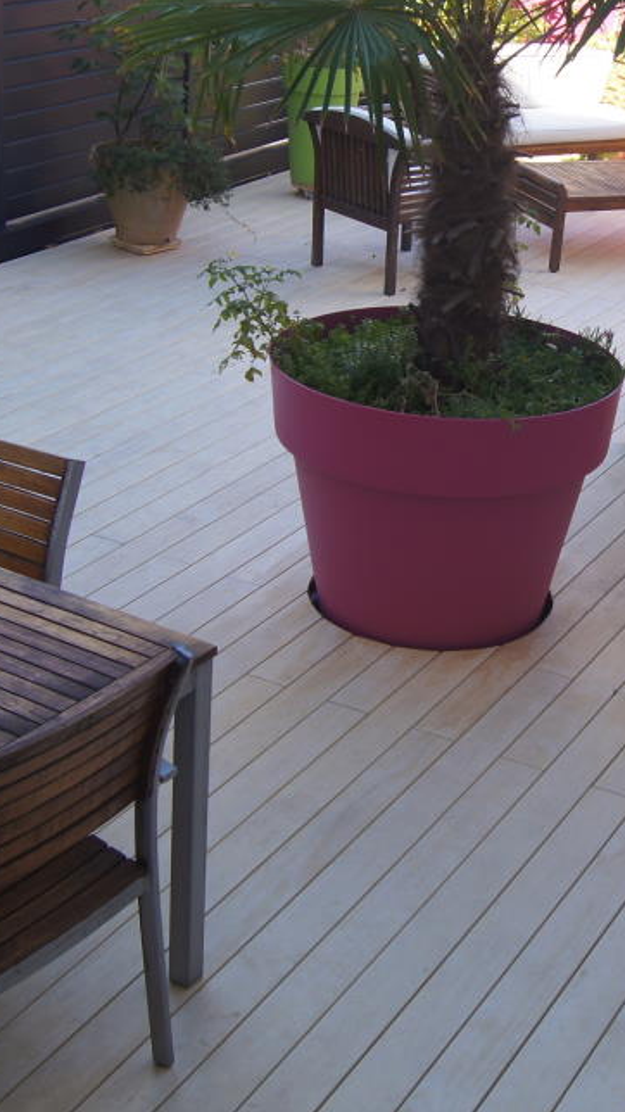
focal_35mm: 57
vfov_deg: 36.3
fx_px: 1680
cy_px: 397
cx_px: 546
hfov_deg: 20.7
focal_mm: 18
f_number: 4.5
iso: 100
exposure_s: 1/125
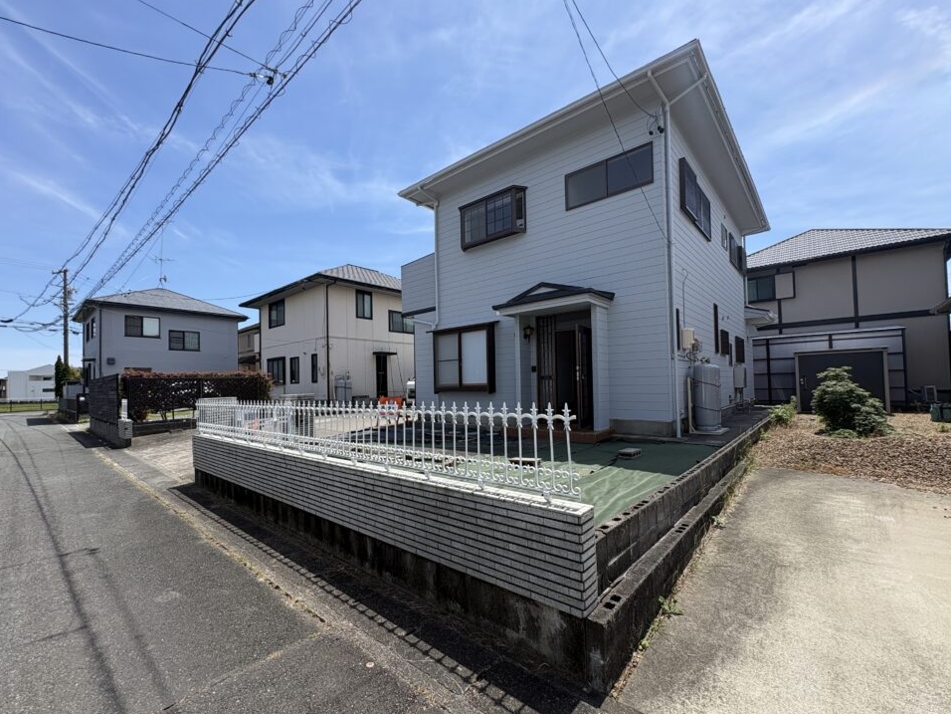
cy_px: 376
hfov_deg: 98.1
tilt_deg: +1.4
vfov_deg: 81.7
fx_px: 412
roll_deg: +1.3
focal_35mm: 15
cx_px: 450
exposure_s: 1/1126
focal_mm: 2.22
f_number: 2.2
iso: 40
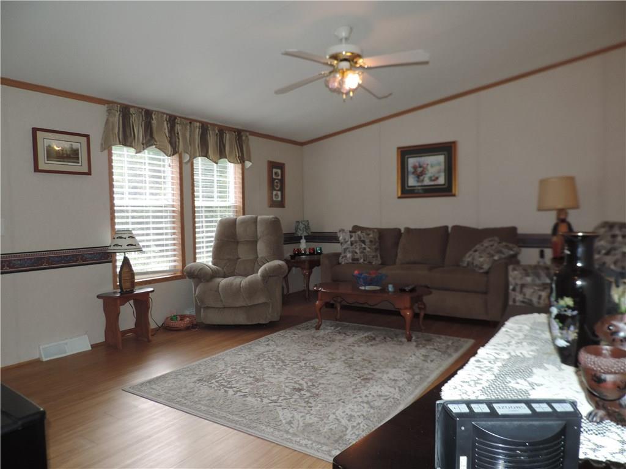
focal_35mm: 24
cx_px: 313
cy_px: 234
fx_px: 434
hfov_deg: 71.6
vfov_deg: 56.8
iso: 200
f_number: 3
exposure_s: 1/30
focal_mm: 4.3
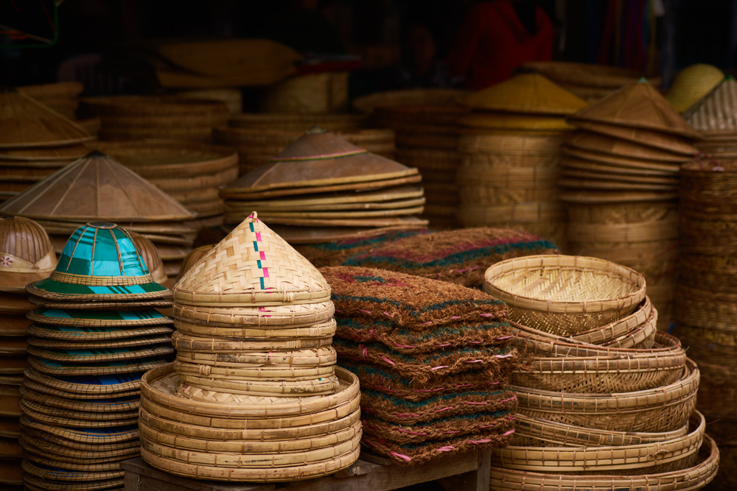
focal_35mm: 100
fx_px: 2047
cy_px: 246
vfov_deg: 13.7
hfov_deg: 20.4
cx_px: 368
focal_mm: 100
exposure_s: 1/200
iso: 200
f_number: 4
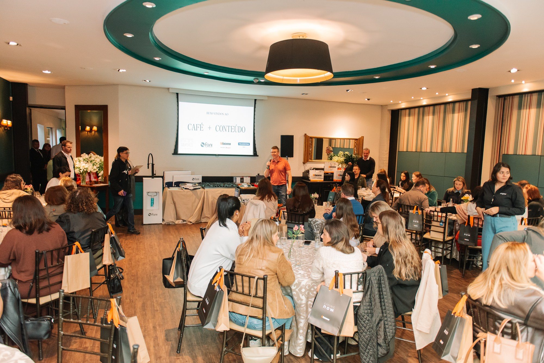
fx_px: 363
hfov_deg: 73.7
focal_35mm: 24
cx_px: 272
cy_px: 182
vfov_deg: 53.2
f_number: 2.8
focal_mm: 24
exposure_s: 1/200
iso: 2500
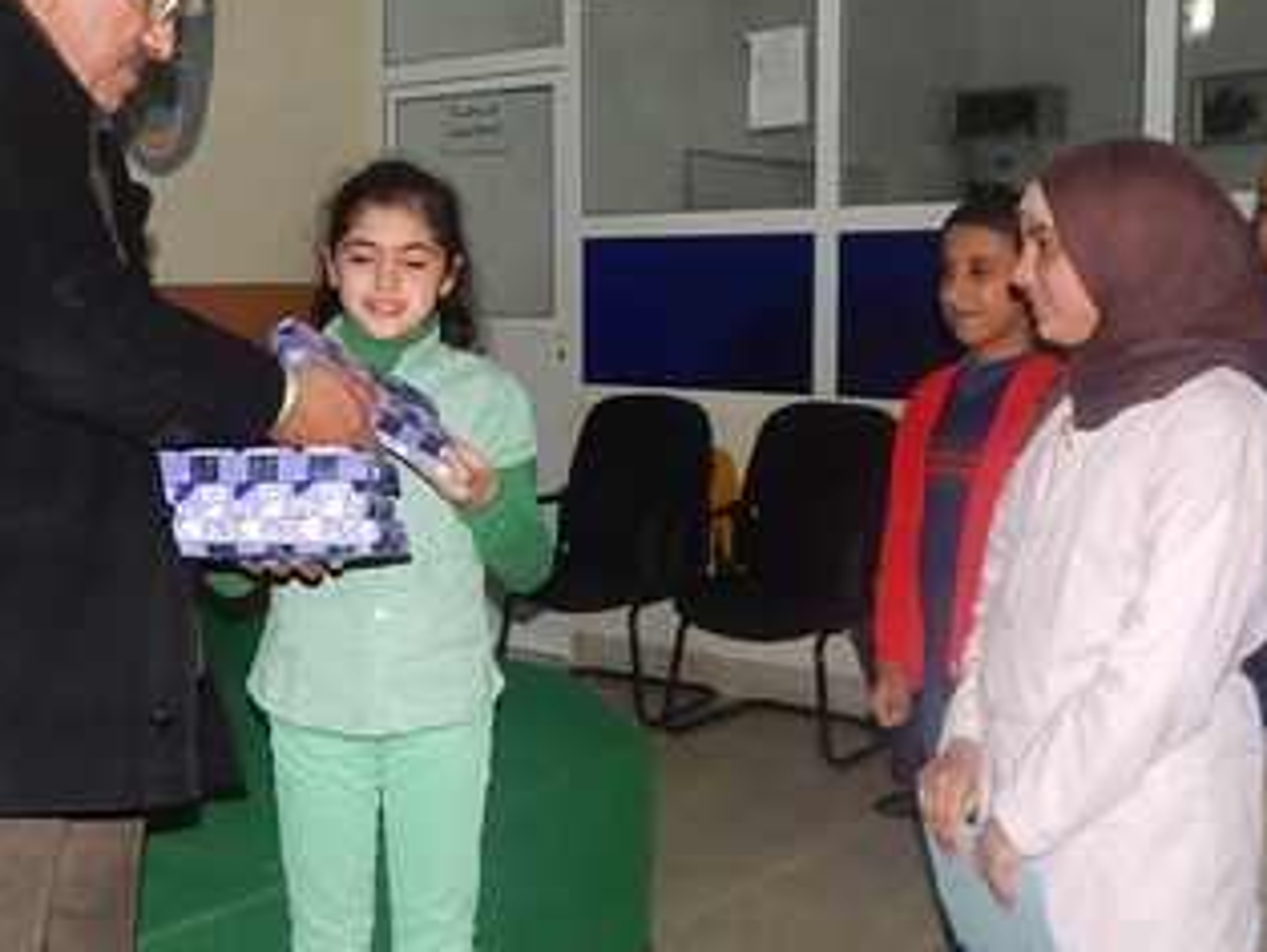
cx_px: 456
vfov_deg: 34.3
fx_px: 1538
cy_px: 407
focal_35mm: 42
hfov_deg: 44.3
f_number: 3
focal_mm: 4
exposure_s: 1/30
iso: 200
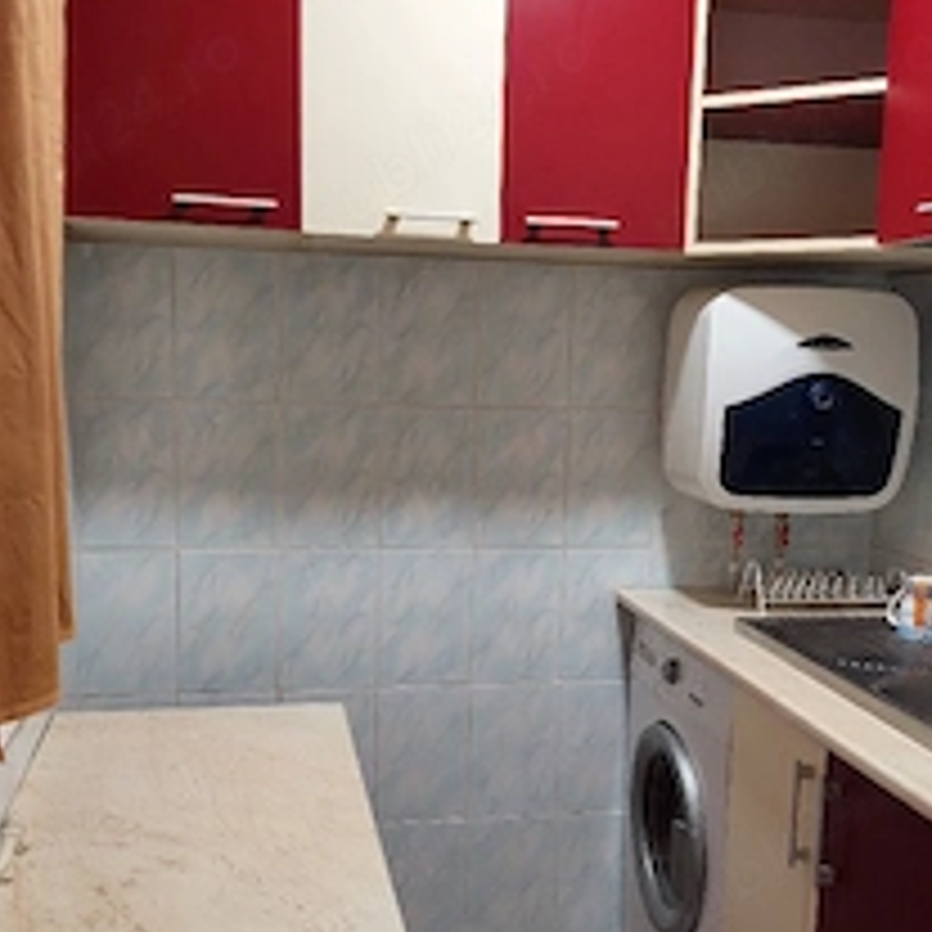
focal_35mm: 41
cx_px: 536
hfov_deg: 40.8
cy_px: 545
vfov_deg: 40.8
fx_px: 1249
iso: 200
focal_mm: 5.23
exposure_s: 1/50
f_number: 1.8
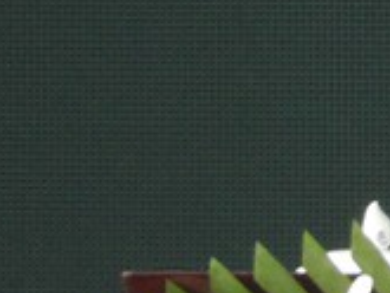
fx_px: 83962
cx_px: 934
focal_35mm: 7447
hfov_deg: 0.3
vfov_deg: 0.2
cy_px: -163
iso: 400
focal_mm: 215
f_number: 6
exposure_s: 1/640
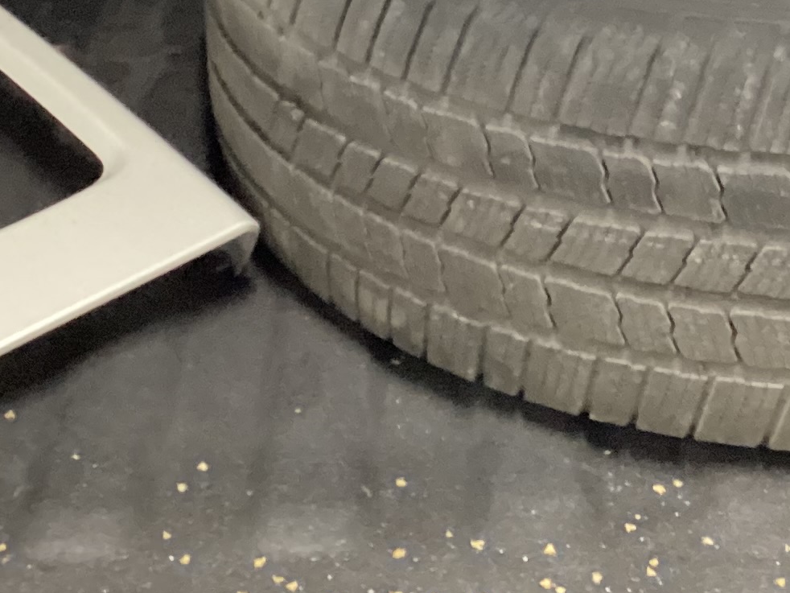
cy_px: -99
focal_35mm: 103
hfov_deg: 19.1
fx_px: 2351
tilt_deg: -25.7
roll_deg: -0.1
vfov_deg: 14.0
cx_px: 463
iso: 640
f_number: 2.4
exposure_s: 1/24
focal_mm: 3.3
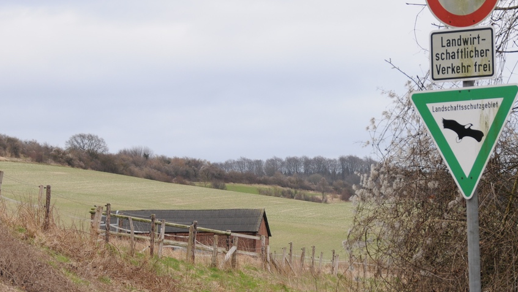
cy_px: 168
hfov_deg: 13.3
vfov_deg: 7.5
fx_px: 2212
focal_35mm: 161
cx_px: 330
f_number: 6.3
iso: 200
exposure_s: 1/160
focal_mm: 62
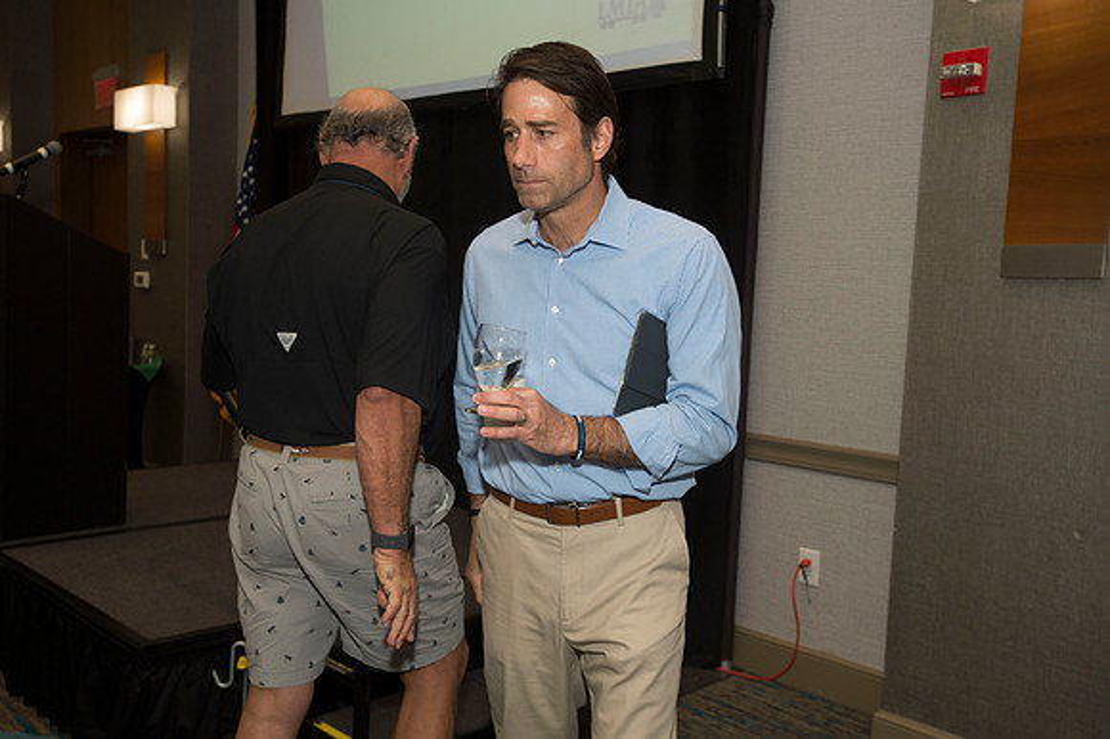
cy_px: 370
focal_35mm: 35
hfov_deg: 54.5
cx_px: 555
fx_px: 1079
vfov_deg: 37.8
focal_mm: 35
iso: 1250
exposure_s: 1/250
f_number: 5.6
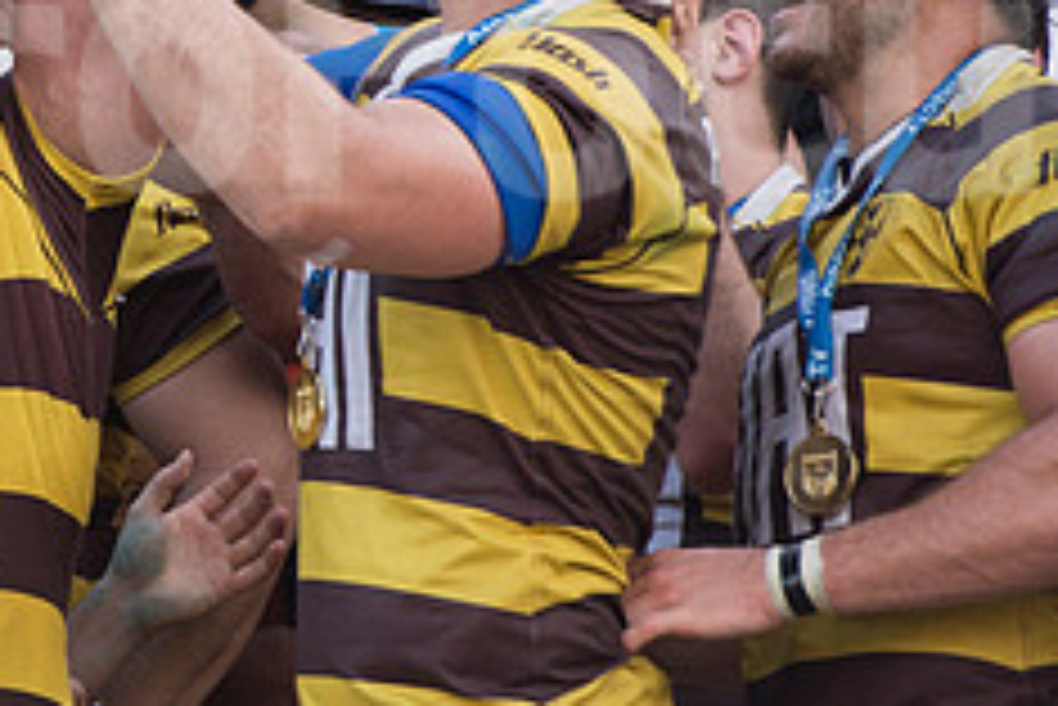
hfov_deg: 4.3
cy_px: 47
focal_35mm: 481
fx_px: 14144
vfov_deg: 2.9
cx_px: 90
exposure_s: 1/640
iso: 800
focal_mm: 195
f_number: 4
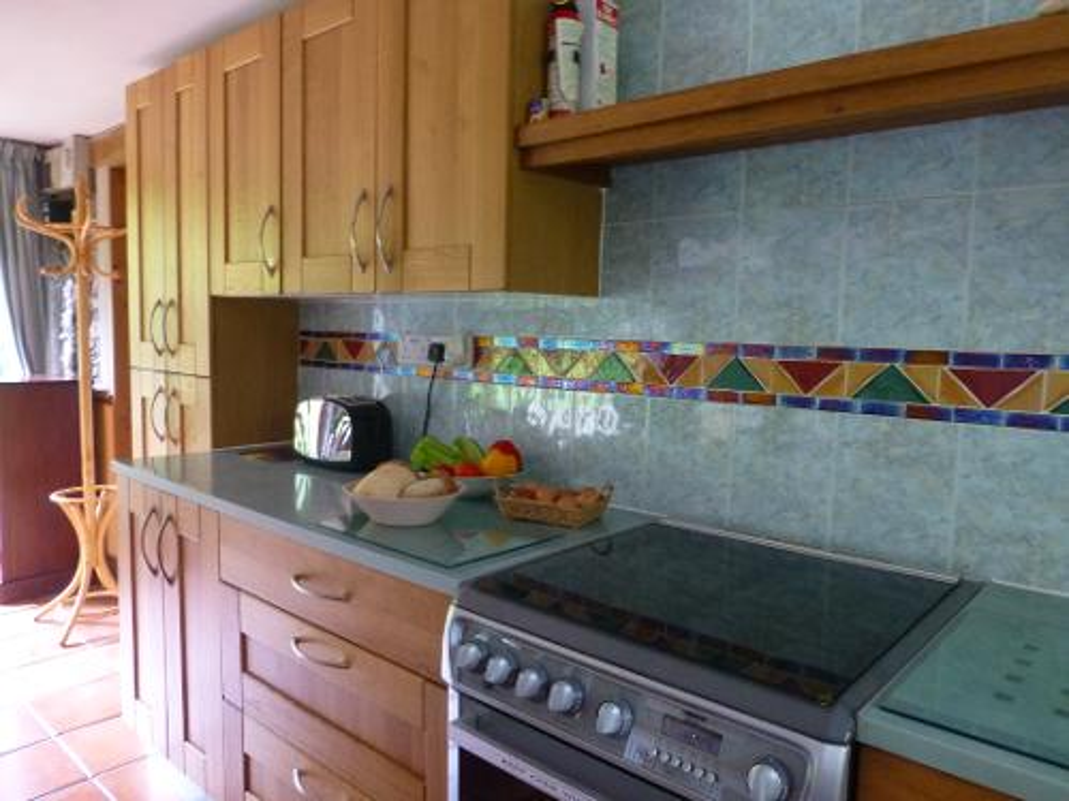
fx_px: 741
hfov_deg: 71.6
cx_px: 534
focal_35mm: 24
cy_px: 400
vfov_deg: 56.8
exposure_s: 1/13
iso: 400
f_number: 3.3
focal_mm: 4.3
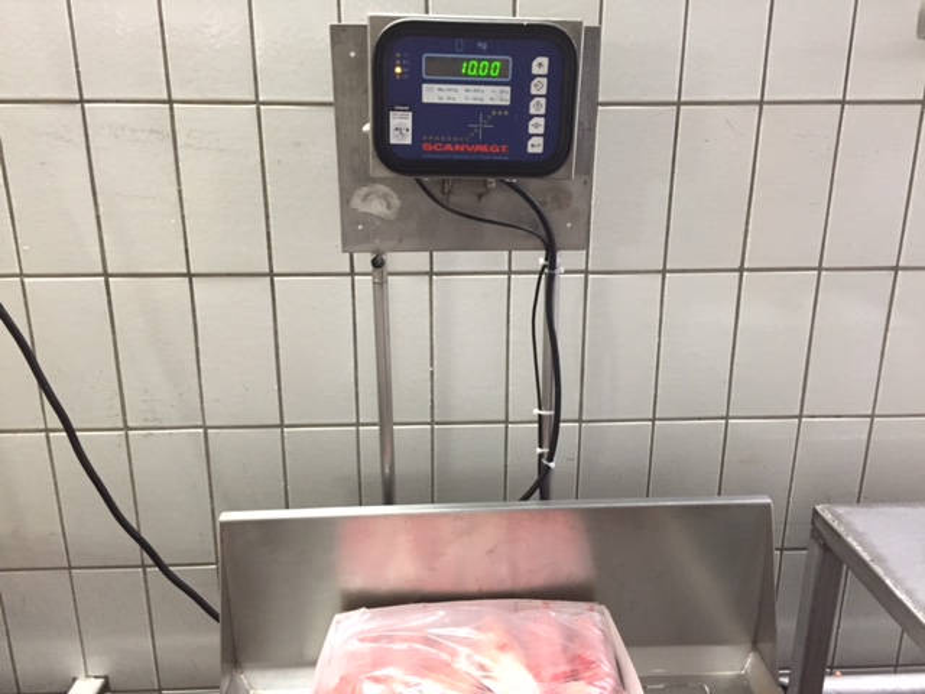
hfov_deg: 61.7
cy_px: 347
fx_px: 775
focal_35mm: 29
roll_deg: +0.3
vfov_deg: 48.2
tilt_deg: -16.8
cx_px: 462
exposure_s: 1/33
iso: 250
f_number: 2.2
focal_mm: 4.15
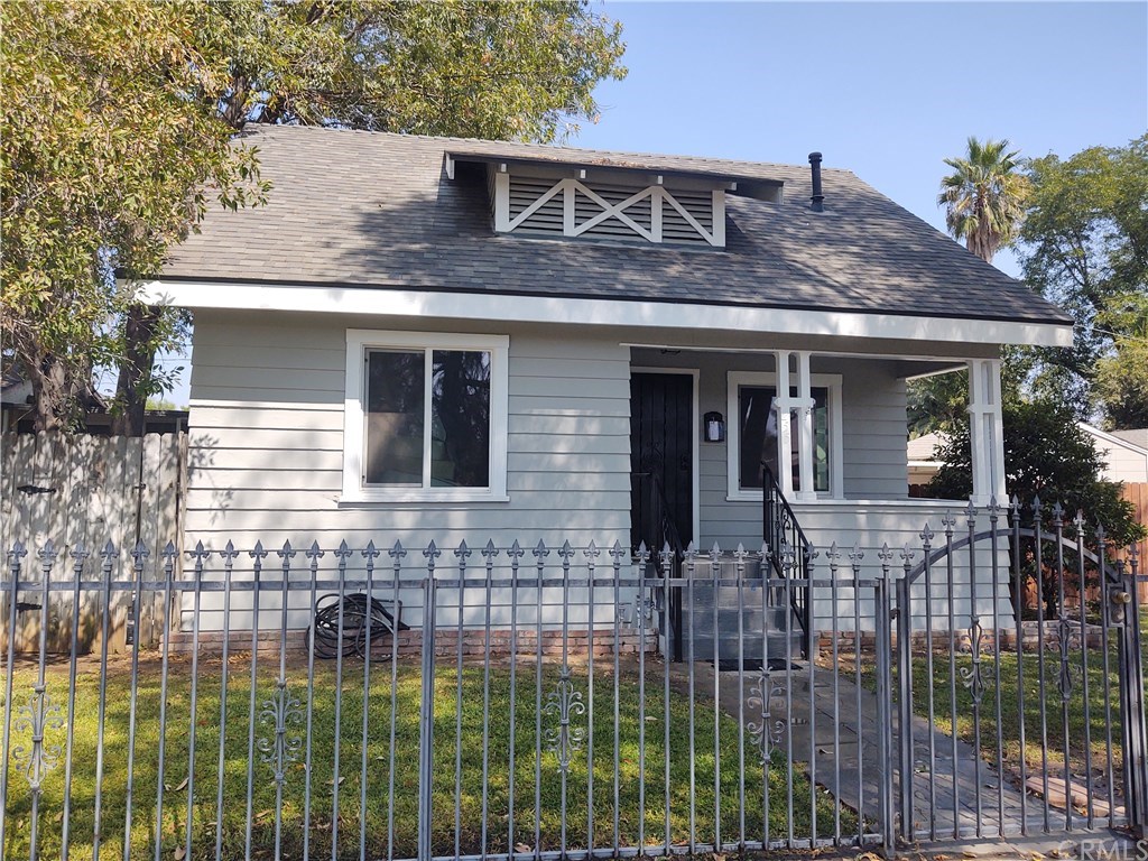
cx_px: 574
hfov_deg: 65.3
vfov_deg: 51.4
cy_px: 430
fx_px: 895
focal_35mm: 27
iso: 100
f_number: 1.7
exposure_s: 1/2947
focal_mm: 4.75
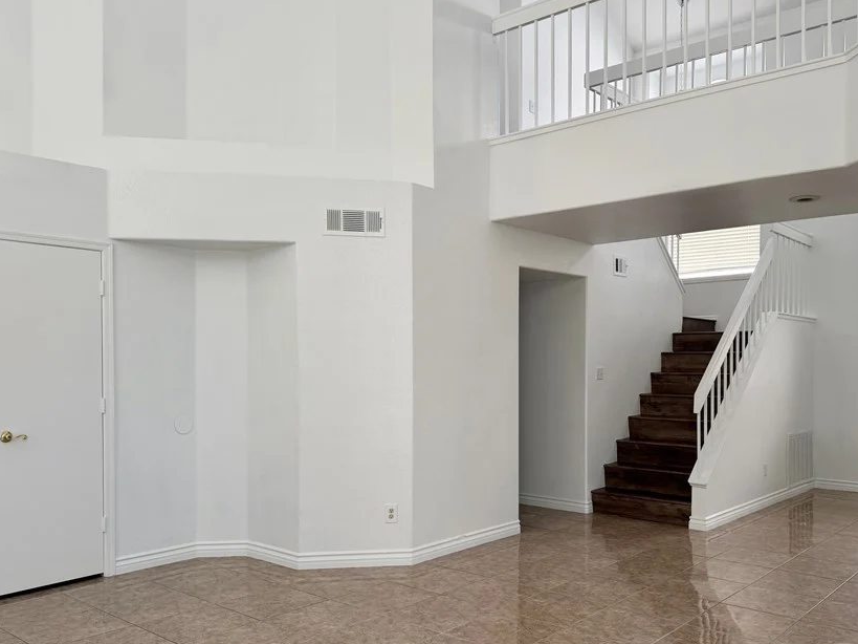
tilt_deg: -0.1
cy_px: 367
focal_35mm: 30
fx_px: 743
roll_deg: -0.8
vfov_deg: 46.7
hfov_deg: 59.5
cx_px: 516
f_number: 1.78
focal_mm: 6.76
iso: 100
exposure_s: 1/188
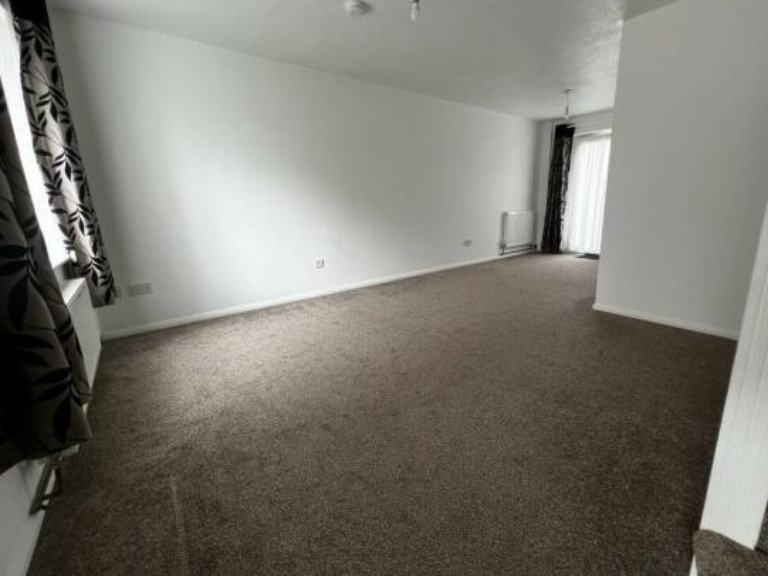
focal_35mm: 14
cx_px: 398
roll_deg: +1.0
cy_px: 270
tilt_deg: -12.5
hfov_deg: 102.0
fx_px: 311
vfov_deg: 85.6
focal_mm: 1.57
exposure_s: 1/99
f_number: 1.8
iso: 64
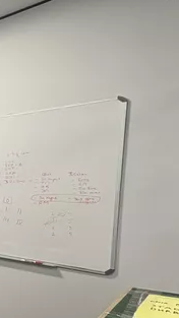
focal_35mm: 39
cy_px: 209
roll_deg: +0.5
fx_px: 329
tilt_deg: -4.3
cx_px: -201
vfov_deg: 50.8
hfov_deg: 17.7
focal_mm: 2.22
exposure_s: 1/50
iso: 125
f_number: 2.2
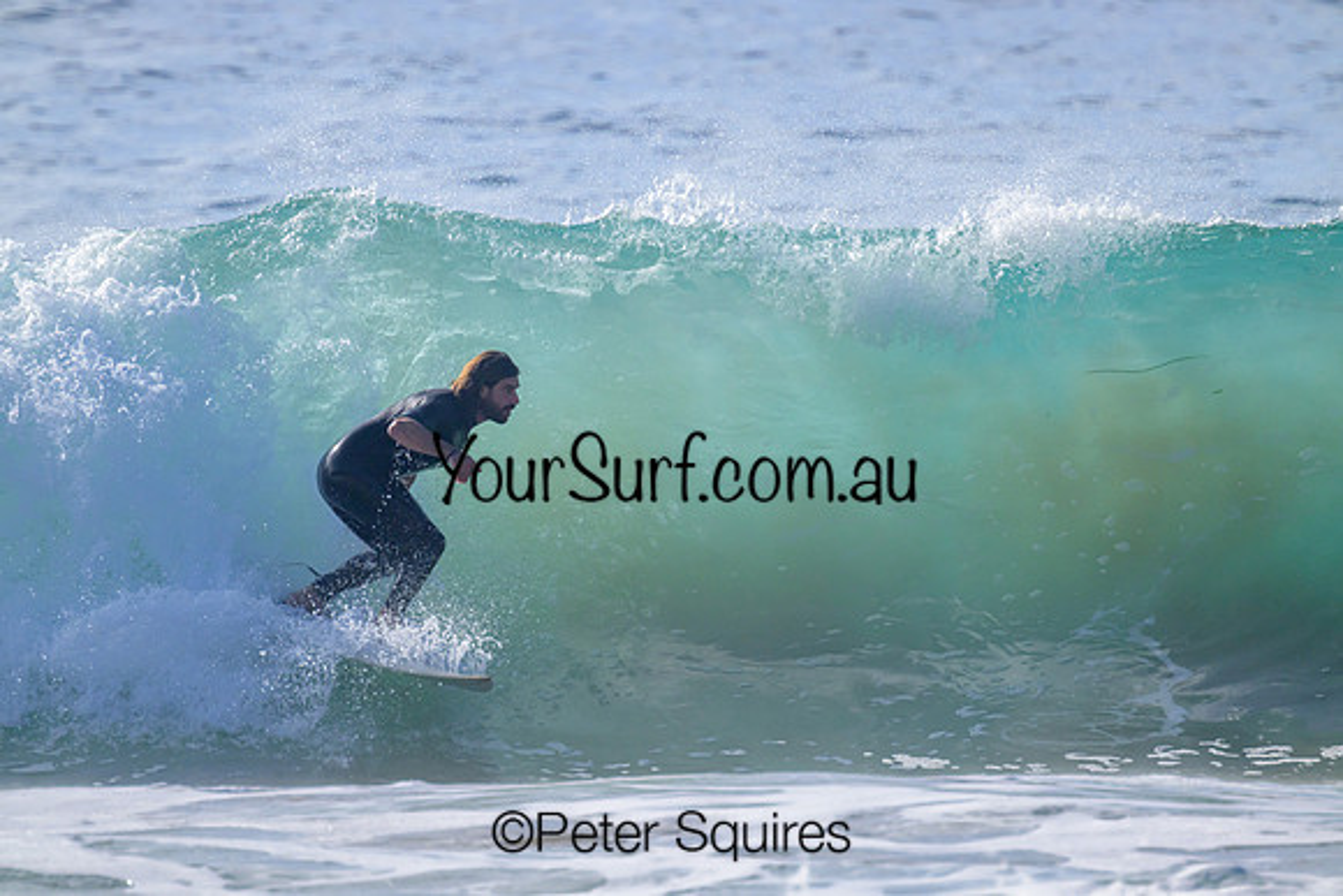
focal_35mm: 800
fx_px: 29850
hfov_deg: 2.6
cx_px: 672
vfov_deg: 1.7
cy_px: 448
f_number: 11
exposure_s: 1/2000
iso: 800
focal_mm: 800
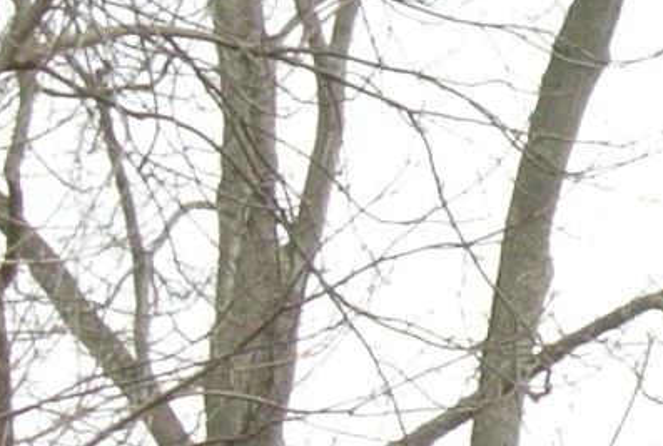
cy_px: 1082
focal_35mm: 459
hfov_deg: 4.3
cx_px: 2251
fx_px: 8476
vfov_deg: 3.0
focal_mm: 23.6
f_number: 16
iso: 400
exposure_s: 1/60
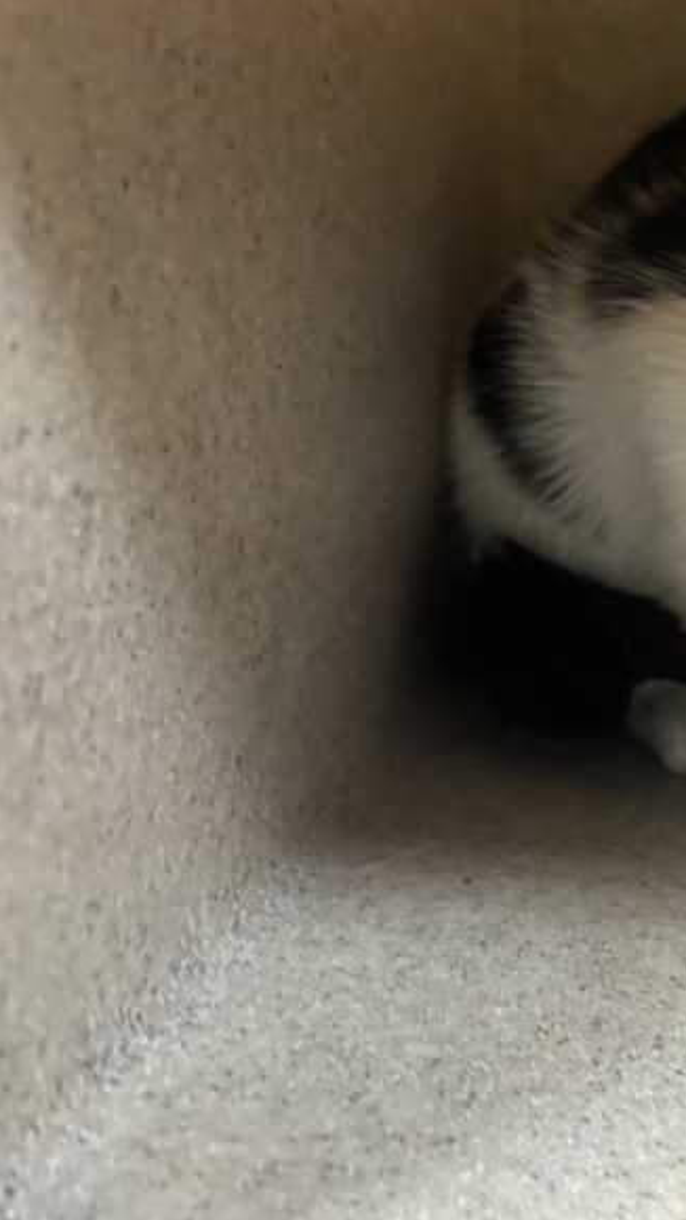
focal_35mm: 50
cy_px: 553
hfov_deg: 21.0
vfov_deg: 41.3
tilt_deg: -10.5
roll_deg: -6.6
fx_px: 1618
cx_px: 972
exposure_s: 1/60
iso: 400
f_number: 1.6
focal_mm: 5.96
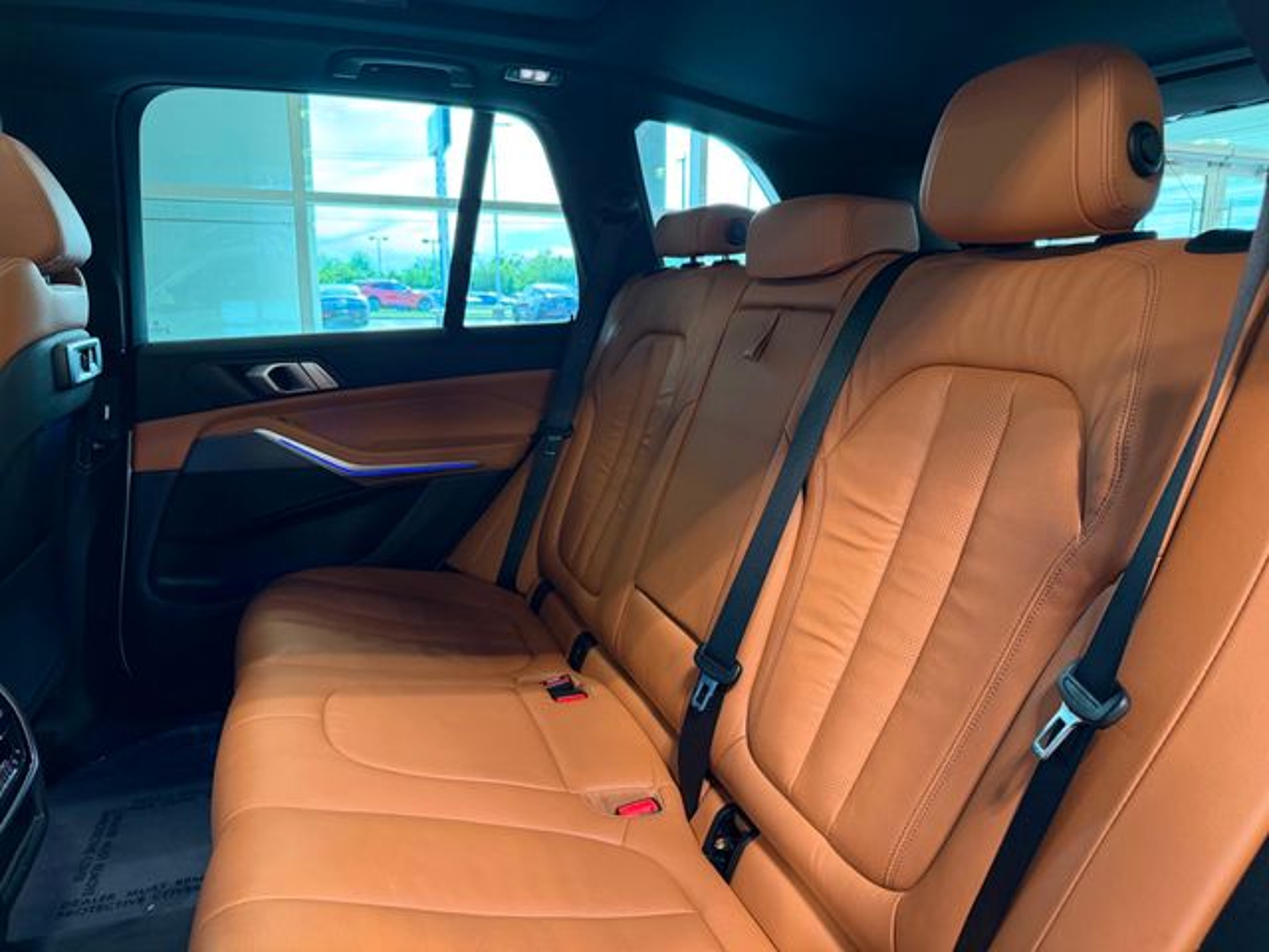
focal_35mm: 24
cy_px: 476
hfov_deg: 71.6
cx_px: 634
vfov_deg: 56.8
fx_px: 880
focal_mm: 6.76
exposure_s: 1/60
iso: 400
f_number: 1.78
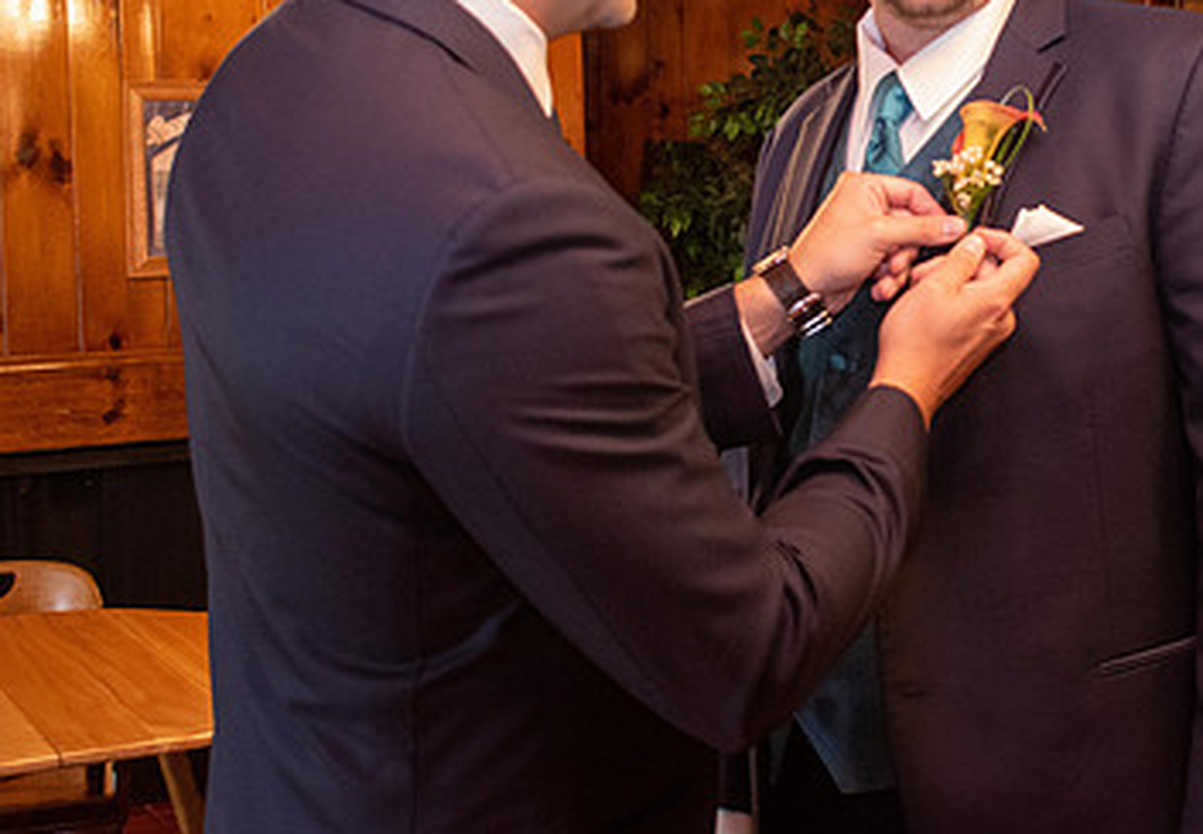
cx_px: 910
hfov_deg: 30.5
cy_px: 159
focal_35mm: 64
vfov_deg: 21.5
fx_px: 2165
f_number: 4
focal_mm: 25
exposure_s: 1/60
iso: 2200
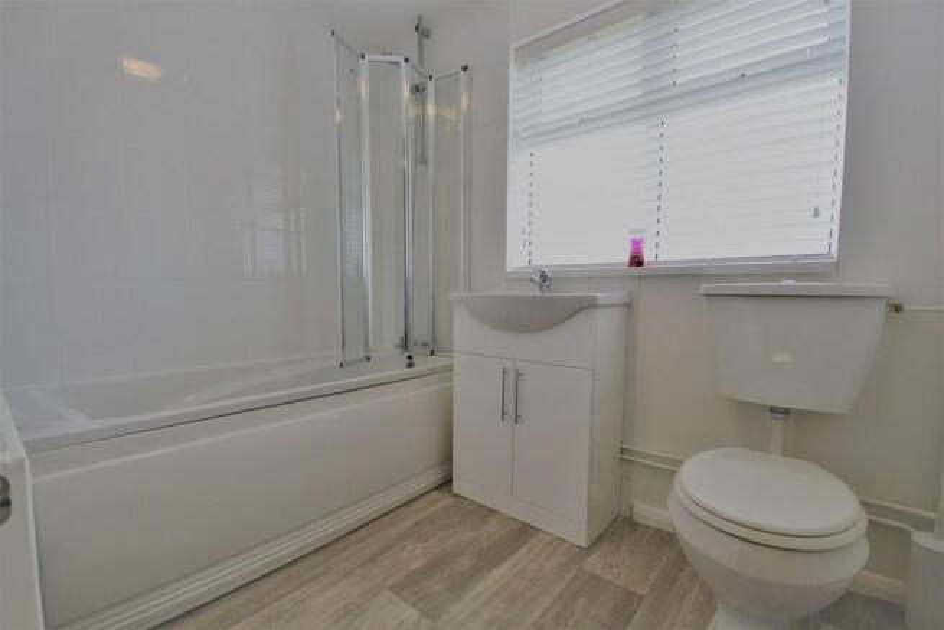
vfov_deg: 77.4
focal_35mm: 15
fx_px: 393
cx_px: 472
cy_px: 315
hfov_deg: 100.4
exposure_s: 1/60
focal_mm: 10
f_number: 4
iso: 560
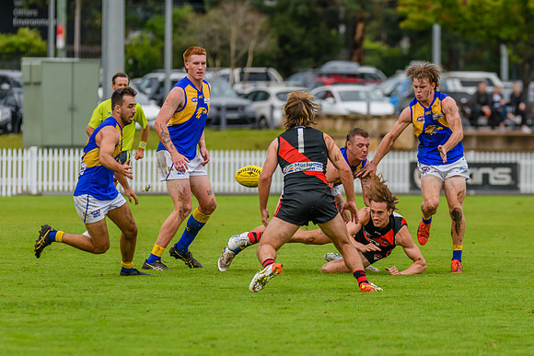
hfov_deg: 5.9
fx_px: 5180
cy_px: 203
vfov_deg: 3.9
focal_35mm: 349
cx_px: 276
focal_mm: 250
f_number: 4
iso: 900
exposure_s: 1/2000
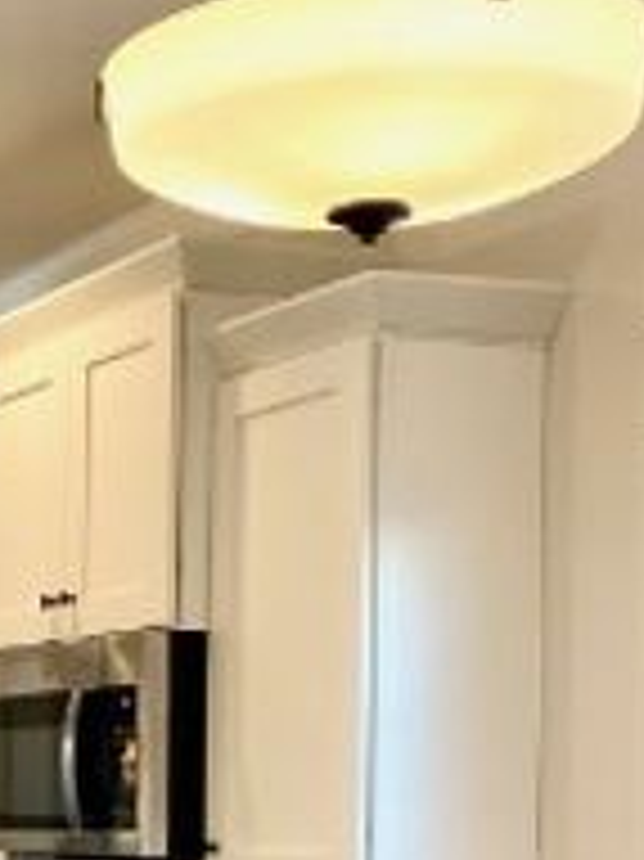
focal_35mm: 91
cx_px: -441
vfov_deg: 21.0
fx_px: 2260
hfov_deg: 14.6
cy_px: 804
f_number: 1.8
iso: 125
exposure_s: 1/120
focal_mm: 4.25
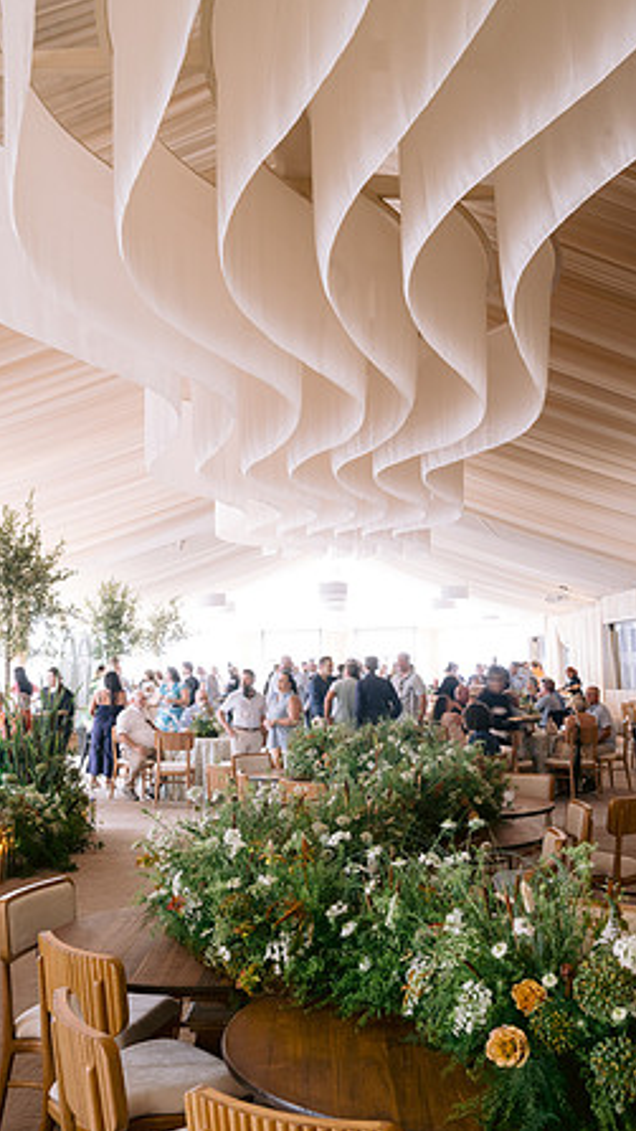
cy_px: 563
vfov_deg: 54.0
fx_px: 1109
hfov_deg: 32.0
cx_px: 352
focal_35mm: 37
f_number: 10
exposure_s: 1/4
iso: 400
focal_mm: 35
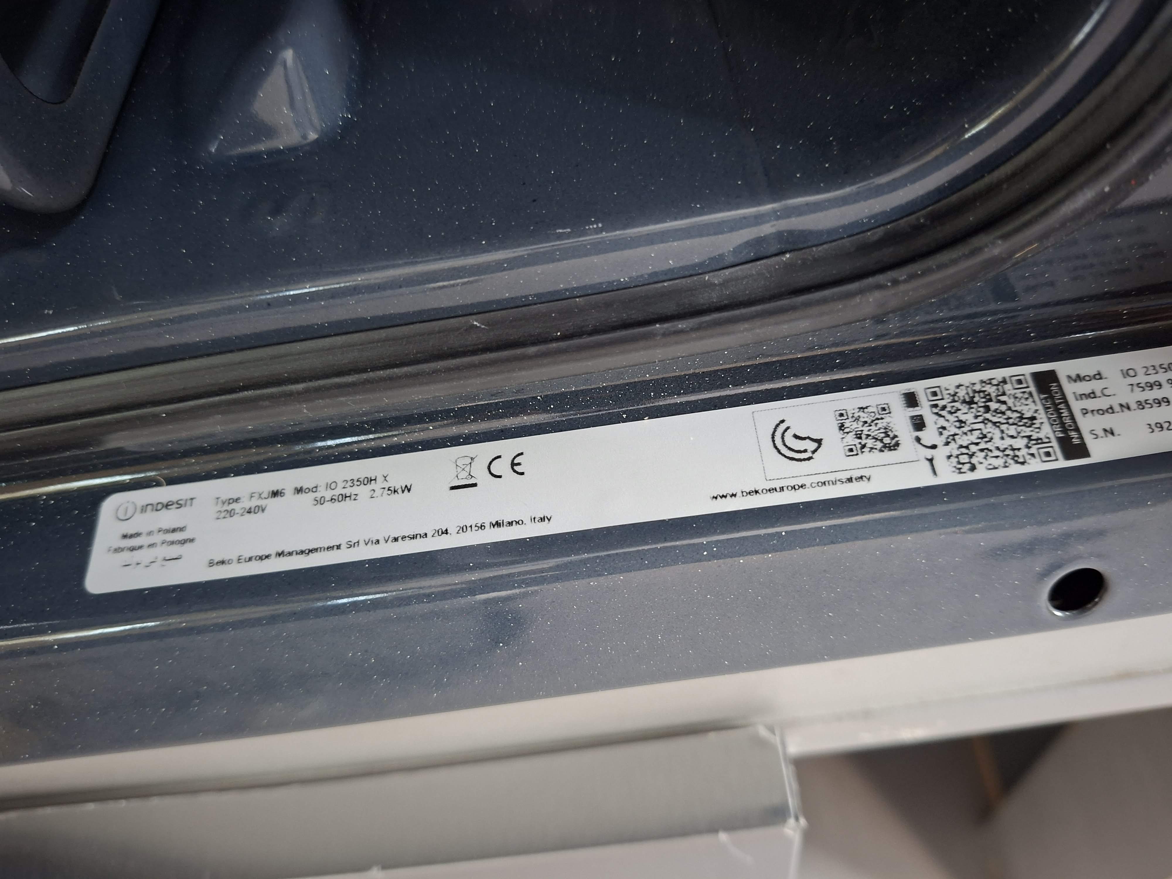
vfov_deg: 58.9
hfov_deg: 73.9
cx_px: 586
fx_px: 779
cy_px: 440
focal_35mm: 23
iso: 400
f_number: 1.8
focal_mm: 5.54
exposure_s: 1/25
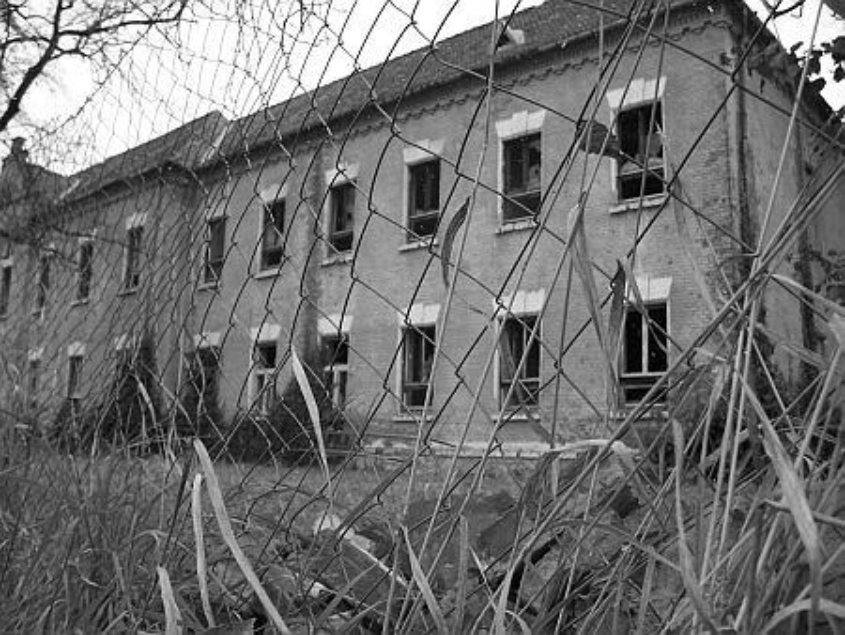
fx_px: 830
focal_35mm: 34
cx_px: 422
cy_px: 318
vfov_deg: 41.8
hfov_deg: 53.9
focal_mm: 5.6
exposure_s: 1/180
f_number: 2.7
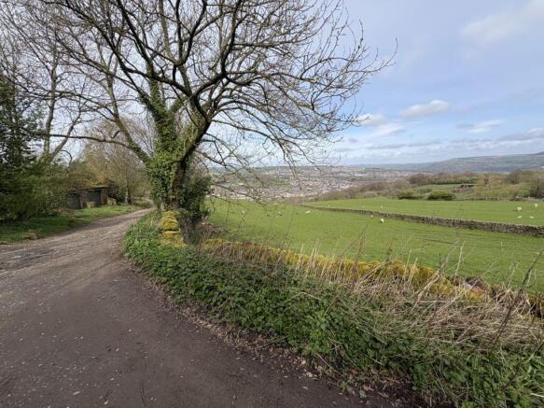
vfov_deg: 85.7
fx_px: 220
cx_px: 272
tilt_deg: -8.2
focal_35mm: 14
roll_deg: +3.0
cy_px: 204
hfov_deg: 102.1
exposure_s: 1/1256
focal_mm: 2.22
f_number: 2.2
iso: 50
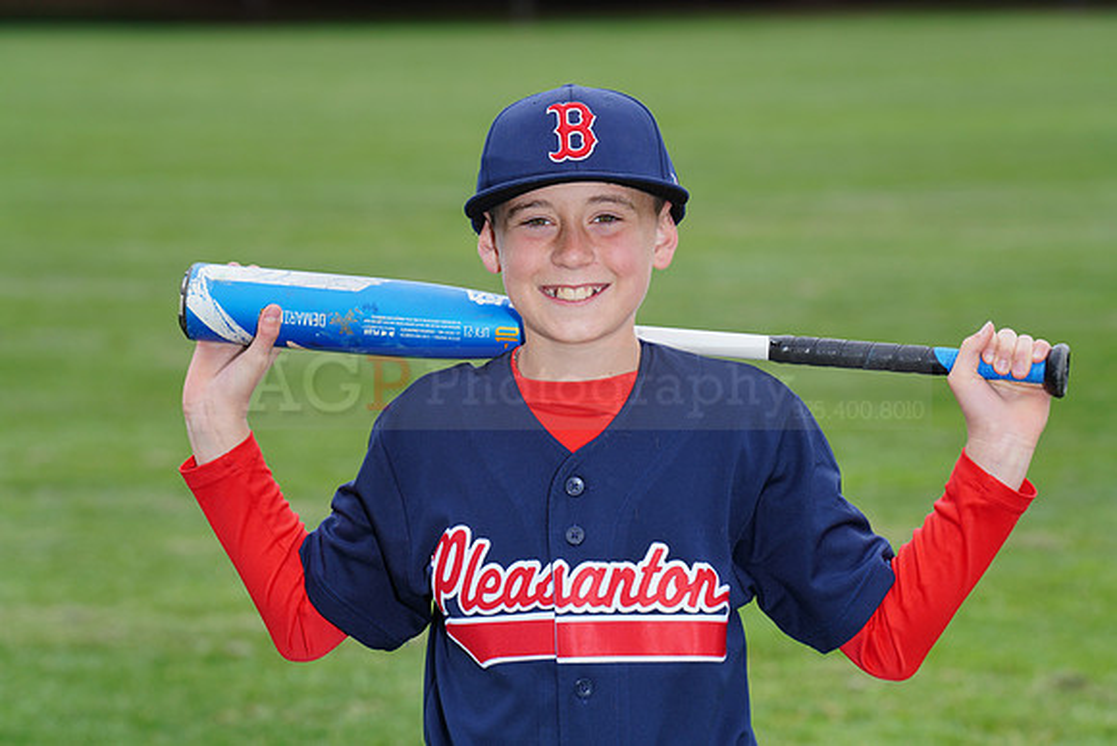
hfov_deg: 10.6
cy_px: 373
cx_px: 558
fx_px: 6021
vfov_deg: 7.1
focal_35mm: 194
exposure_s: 1/250
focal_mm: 194
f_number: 8
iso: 200
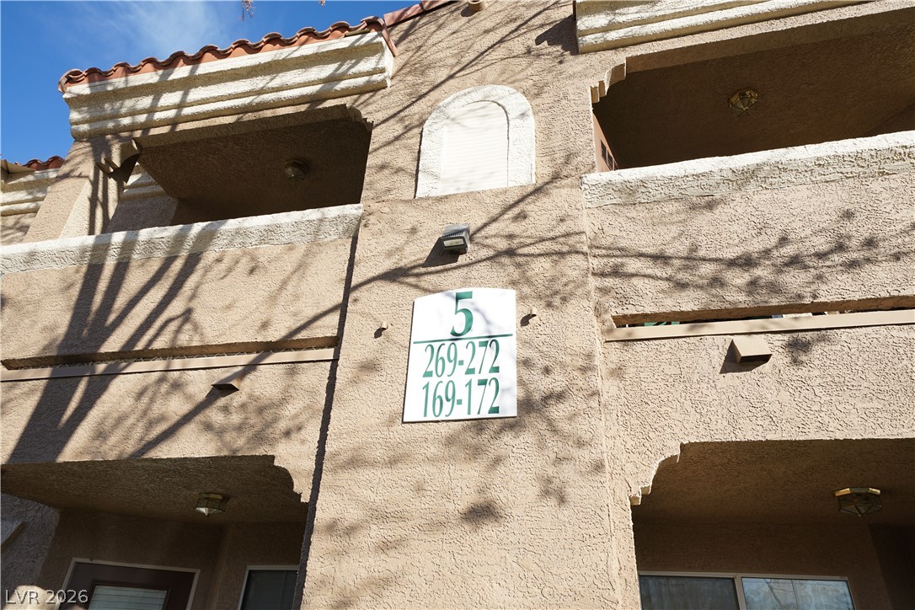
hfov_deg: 73.7
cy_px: 305
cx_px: 458
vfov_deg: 53.1
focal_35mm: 24
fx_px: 610
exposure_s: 1/125
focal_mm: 24
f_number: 10
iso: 160
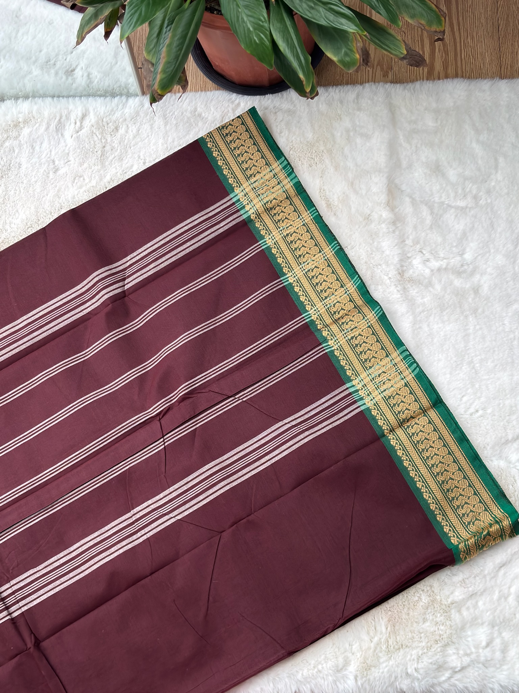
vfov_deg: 38.9
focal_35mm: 49
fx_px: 980
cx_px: 260
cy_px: 346
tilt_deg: -73.9
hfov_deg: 29.7
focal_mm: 5.96
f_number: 1.6
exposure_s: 1/121
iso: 50
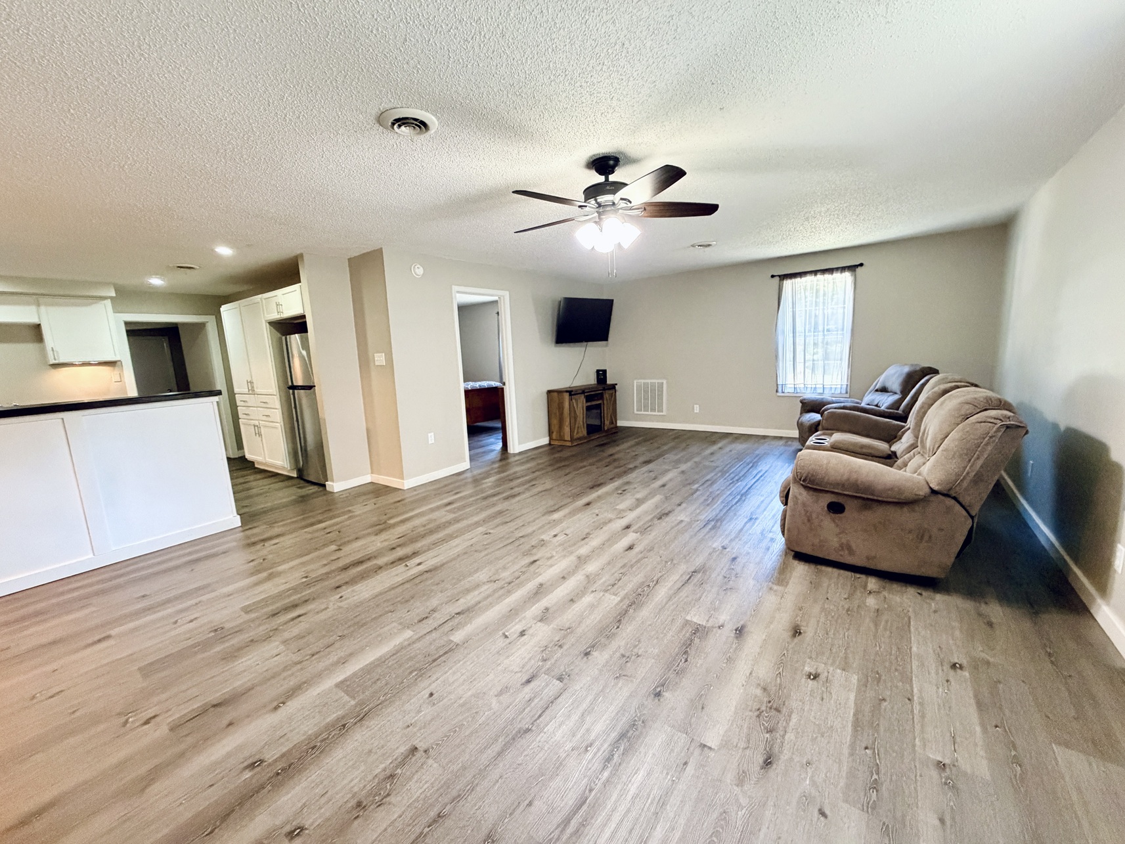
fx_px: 455
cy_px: 422
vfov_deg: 85.7
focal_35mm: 14
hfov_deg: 102.1
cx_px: 562
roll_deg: +3.2
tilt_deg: -9.7
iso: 640
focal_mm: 2.22
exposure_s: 1/60
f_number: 2.2
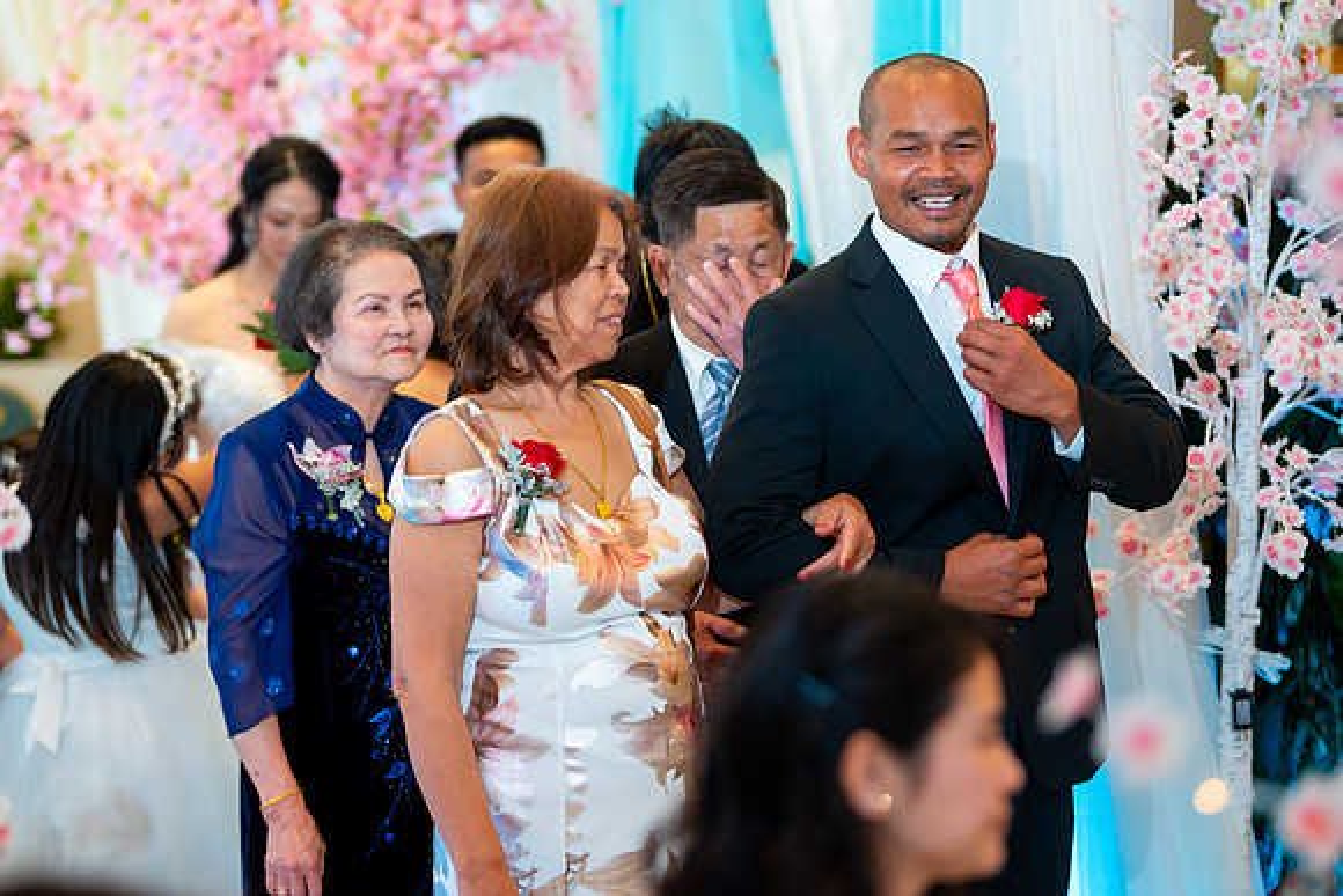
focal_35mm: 110
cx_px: 672
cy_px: 448
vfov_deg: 12.5
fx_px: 4104
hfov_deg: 18.6
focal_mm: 110
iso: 800
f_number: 2.8
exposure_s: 1/160
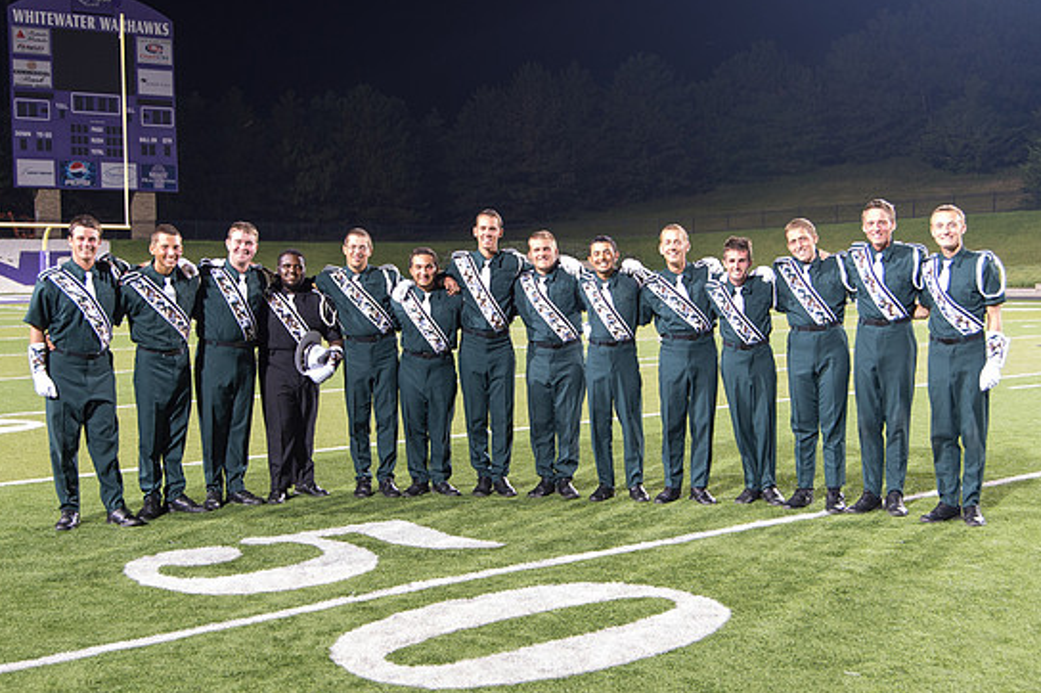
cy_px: 370
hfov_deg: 42.8
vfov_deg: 29.2
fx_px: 1329
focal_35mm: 46
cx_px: 545
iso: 1000
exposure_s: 1/13
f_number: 5
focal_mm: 35
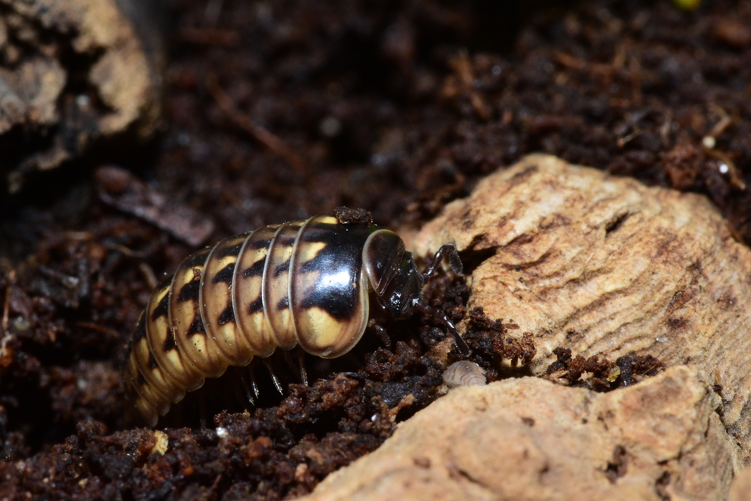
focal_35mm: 158
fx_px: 3285
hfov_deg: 13.0
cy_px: 250
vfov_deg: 8.7
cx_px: 376
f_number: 40
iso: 800
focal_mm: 105
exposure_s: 1/160
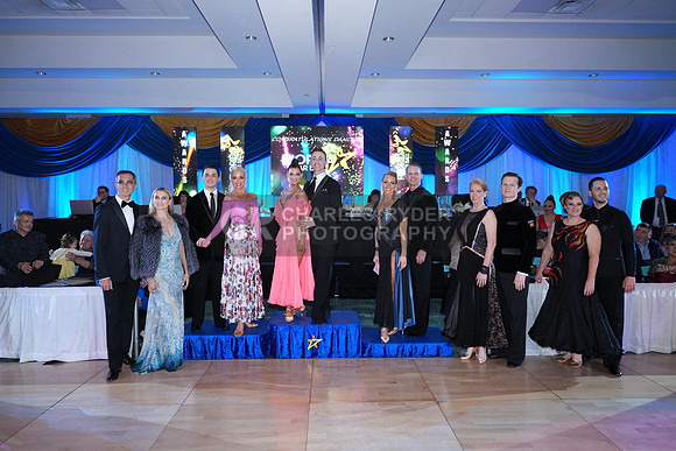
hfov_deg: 73.7
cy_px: 226
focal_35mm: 24
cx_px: 338
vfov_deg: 53.2
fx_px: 451
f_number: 5
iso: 2000
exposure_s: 1/200
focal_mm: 24
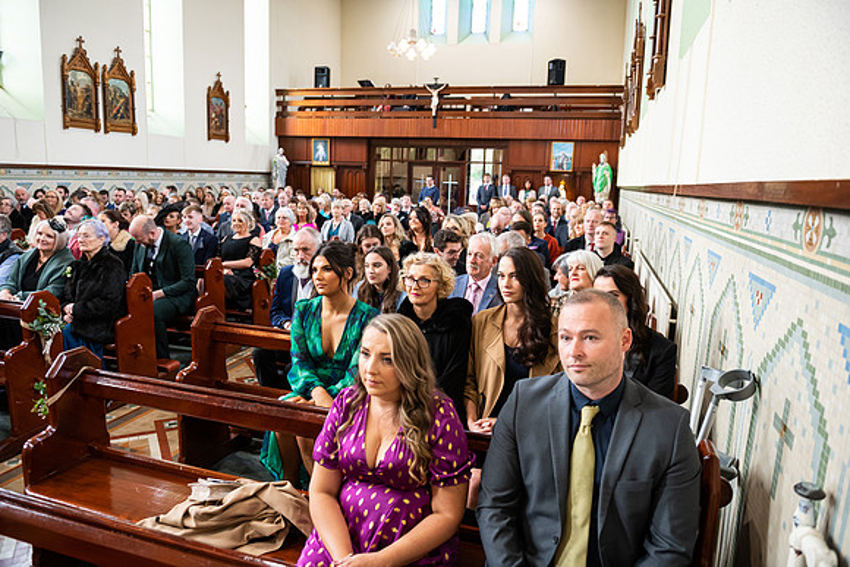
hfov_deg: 73.7
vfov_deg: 53.2
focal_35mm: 24
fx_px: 567
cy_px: 284
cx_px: 425
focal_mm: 24
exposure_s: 1/80
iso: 800
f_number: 3.5
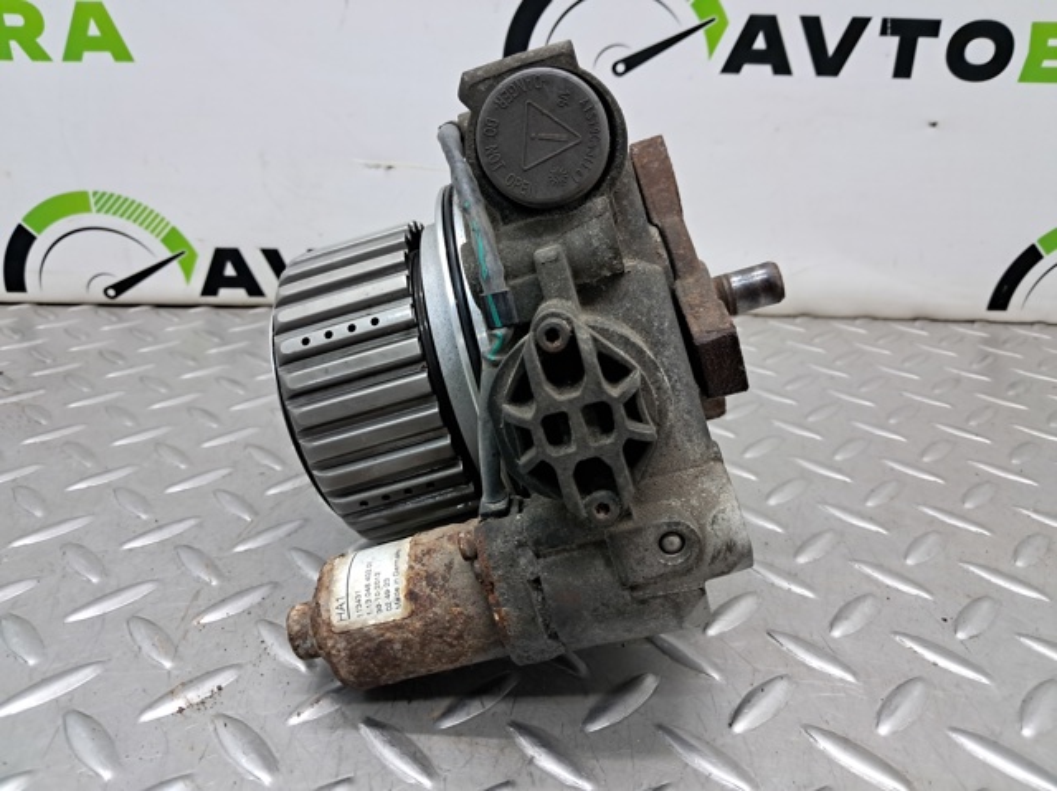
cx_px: 528
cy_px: 396
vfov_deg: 51.3
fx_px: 824
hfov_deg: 65.4
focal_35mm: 27
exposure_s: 1/50
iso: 200
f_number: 1.8
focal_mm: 4
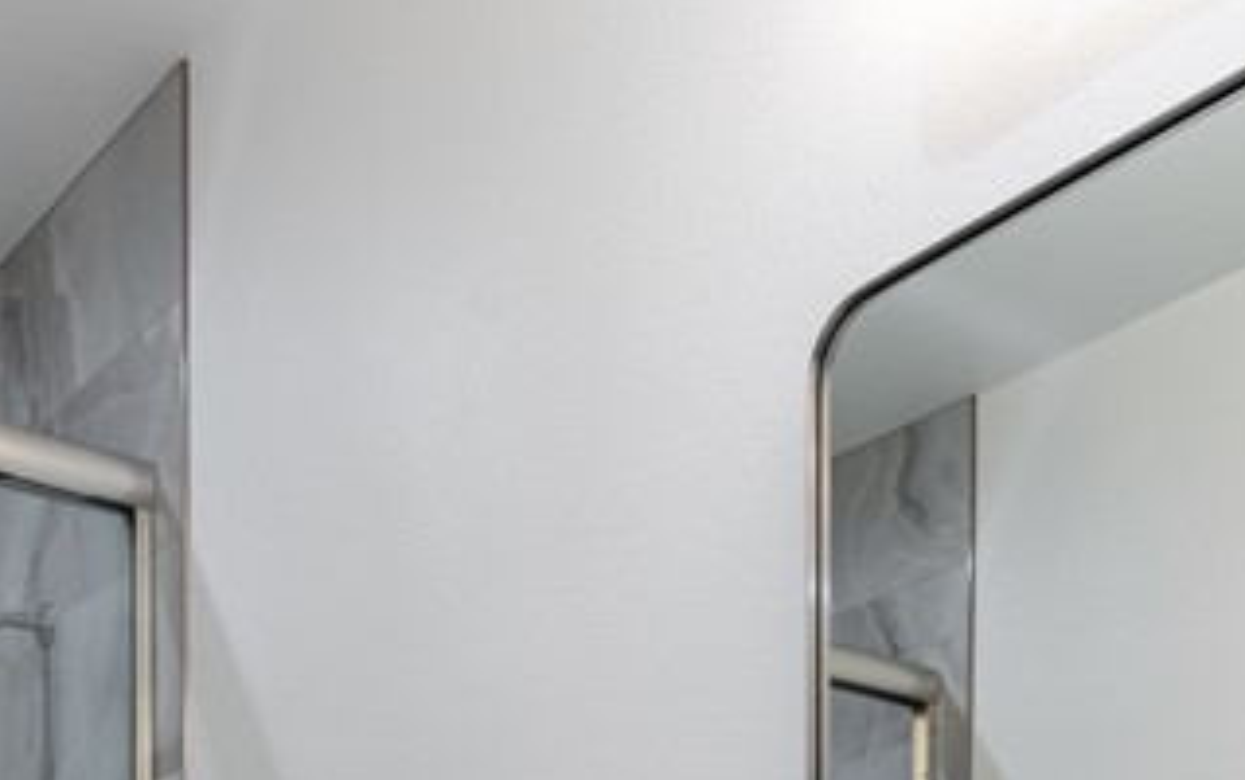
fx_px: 1766
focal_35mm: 52
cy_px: 1213
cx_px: 519
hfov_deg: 38.7
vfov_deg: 20.7
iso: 400
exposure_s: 1/640
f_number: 8
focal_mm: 15
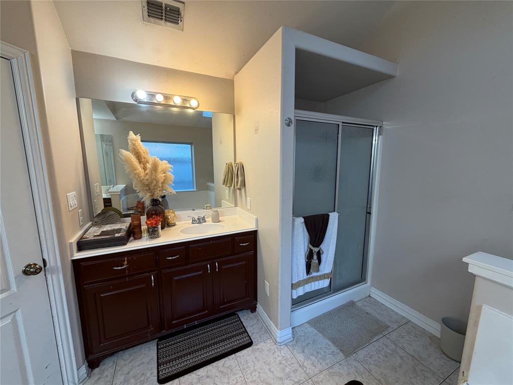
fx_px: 207
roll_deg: +0.7
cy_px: 192
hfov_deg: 102.1
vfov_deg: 85.7
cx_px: 256
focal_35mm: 14
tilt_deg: -8.4
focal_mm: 2.22
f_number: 2.2
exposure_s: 1/120
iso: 160
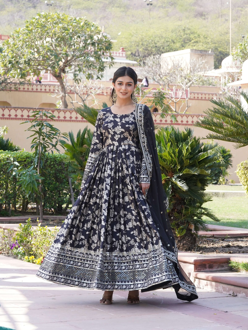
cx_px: 119
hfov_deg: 15.2
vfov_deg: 20.2
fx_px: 926
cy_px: 146
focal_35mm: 97
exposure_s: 1/250
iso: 1000
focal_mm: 85
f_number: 9
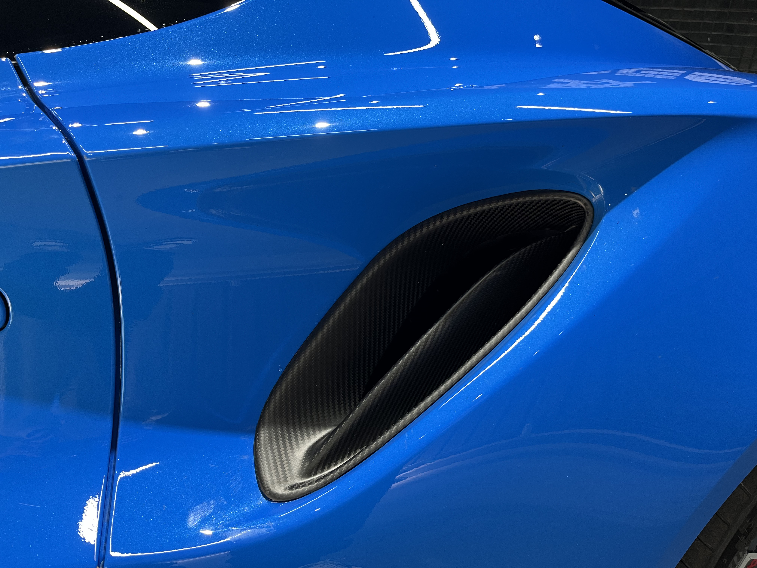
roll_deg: -4.2
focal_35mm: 26
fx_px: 569
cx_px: 378
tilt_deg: -20.2
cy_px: 284
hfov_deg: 67.3
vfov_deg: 53.1
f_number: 1.6
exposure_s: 1/71
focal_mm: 5.1
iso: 125
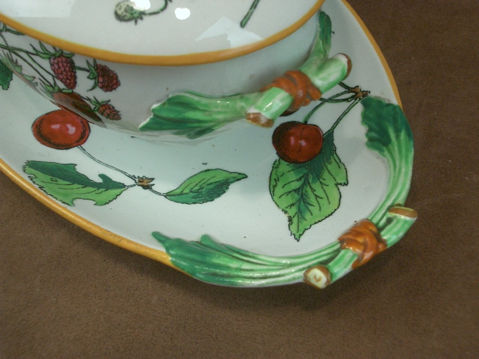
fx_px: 678
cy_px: 180
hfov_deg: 38.9
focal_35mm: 49
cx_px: 240
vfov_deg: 29.7
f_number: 3.1
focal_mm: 8.2
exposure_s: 1/80
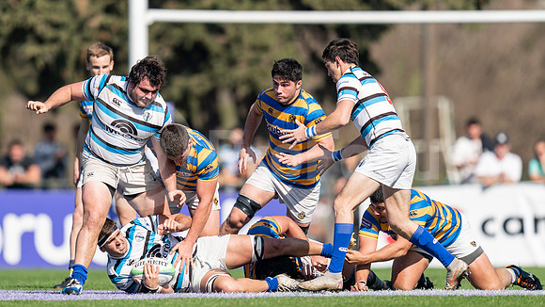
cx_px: 232
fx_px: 9815
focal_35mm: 679
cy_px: 111
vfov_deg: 1.8
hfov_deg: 3.2
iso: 100
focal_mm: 400
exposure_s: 1/1250
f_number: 2.8
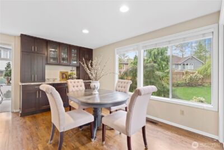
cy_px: 75
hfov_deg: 96.7
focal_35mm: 16
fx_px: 100
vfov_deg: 73.8
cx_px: 112
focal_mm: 16
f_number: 8
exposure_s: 1
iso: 125
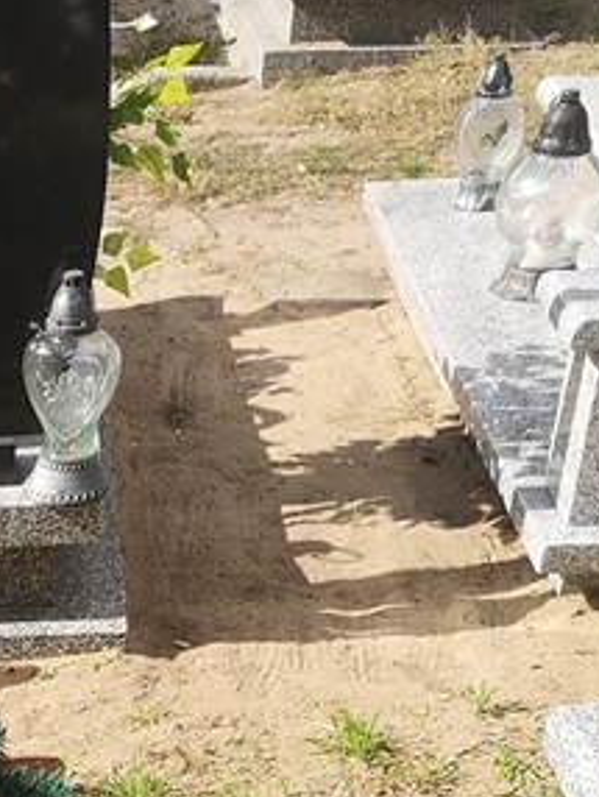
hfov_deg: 16.1
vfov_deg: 20.5
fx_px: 1981
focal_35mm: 86
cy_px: 1070
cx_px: -237
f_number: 1.8
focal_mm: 5.58
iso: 50
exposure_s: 1/1330
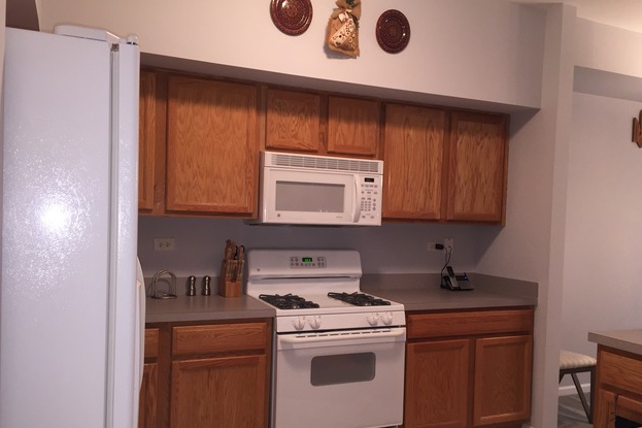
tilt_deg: -2.8
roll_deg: -2.1
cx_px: 327
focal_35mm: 31
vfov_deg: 42.2
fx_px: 553
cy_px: 246
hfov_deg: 60.3
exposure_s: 1/30
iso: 100
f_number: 2.2
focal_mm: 4.15
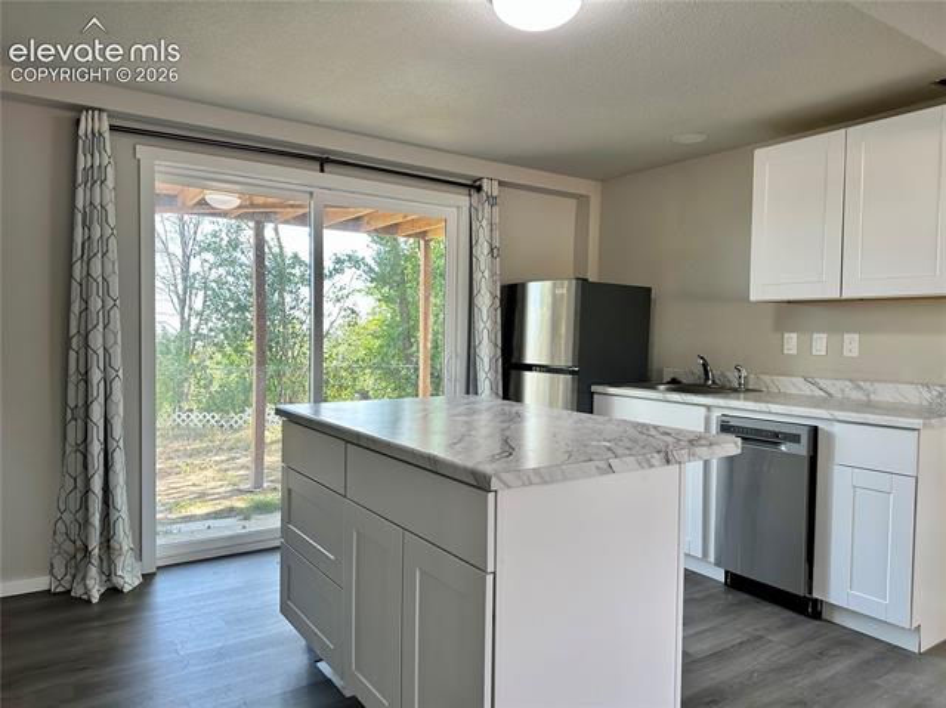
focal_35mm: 24
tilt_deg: -2.3
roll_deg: -1.4
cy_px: 354
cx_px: 473
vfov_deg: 56.8
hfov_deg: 71.6
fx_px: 655
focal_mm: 6.86
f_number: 1.78
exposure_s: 1/162
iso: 80
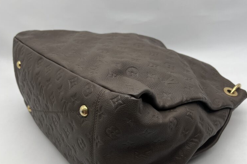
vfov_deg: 35.7
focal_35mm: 37
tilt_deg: -30.6
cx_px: 123
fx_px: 254
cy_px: 104
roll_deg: +6.4
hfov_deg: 51.9
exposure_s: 1/152
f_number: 1.5
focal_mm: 5.7
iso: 40
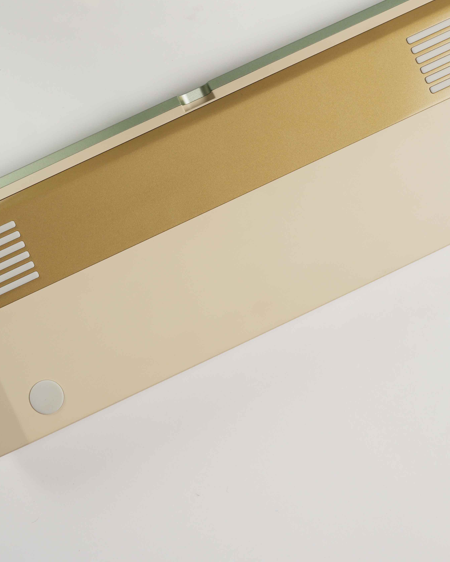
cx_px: 238
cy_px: 190
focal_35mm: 73
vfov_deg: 26.0
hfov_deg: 21.0
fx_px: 1212
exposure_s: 1/100
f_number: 5
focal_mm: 37.4
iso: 125
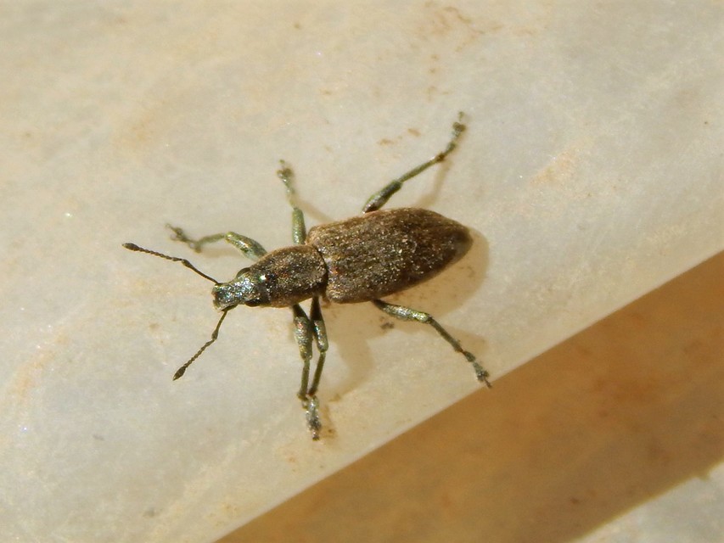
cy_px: 272
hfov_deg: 14.0
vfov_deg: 10.5
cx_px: 362
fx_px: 2949
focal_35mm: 141
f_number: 4.9
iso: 125
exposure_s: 1/1500
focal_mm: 25.3
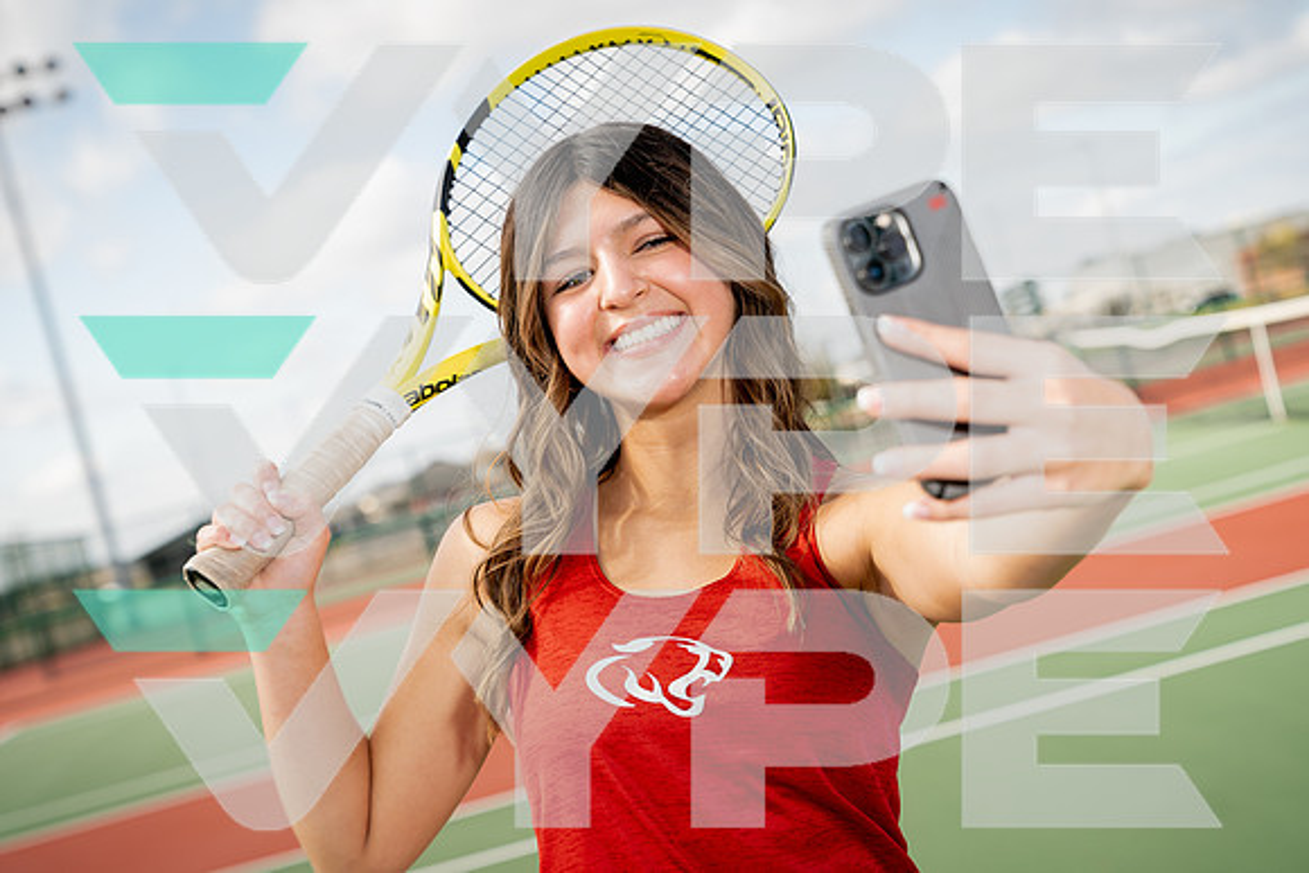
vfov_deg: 21.3
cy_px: 465
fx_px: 2327
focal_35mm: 64
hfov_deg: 31.4
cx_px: 698
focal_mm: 60
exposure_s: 1/250
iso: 100
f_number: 4.5
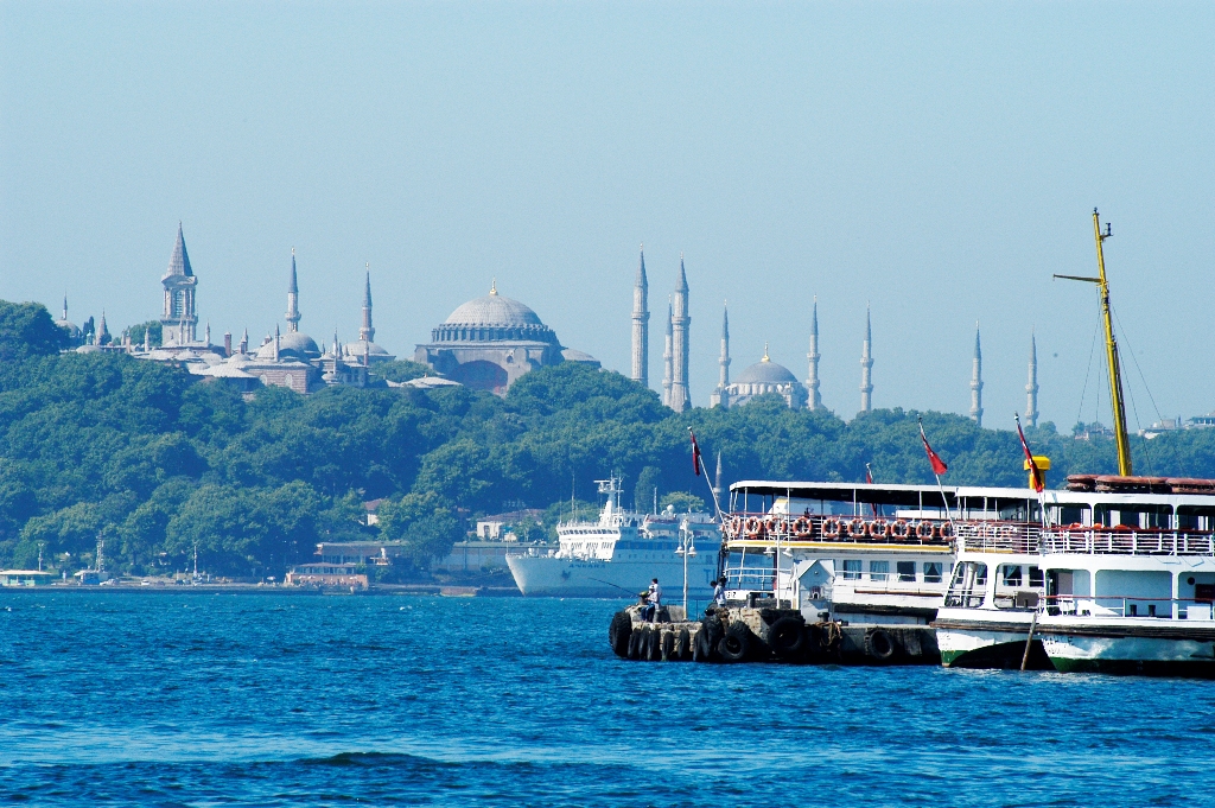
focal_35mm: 315
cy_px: 404
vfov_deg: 4.4
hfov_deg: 6.5
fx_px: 10622
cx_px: 608
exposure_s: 1/250
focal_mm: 210
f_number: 14
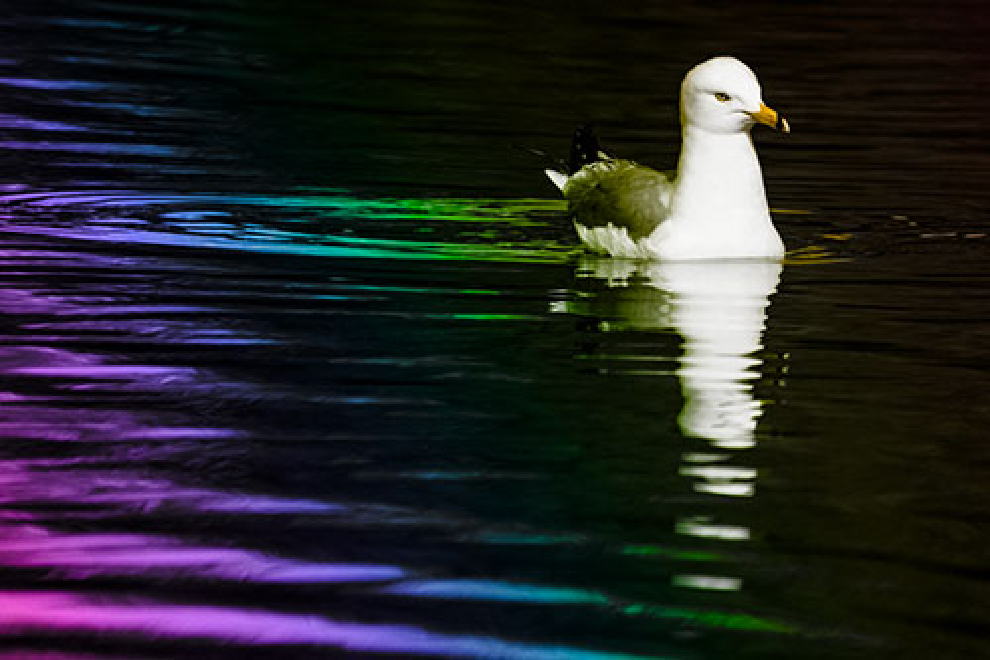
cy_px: 330
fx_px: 32987
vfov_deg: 1.1
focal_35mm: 1200
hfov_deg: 1.7
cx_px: 495
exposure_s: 1/3200
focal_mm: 1200
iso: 2500
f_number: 13
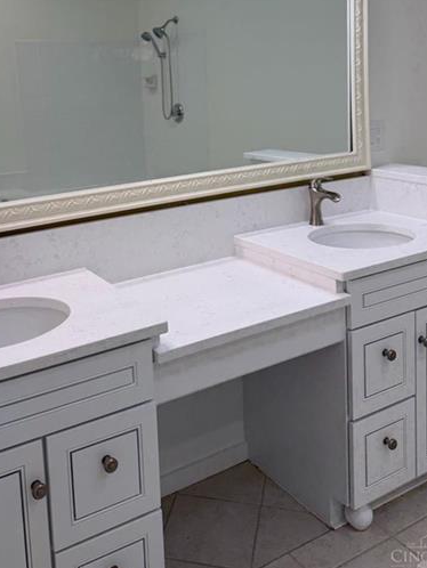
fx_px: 608
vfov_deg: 48.1
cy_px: 138
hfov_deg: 38.4
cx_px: 152
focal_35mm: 37
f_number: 1.78
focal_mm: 6.76
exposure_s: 1/240
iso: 100
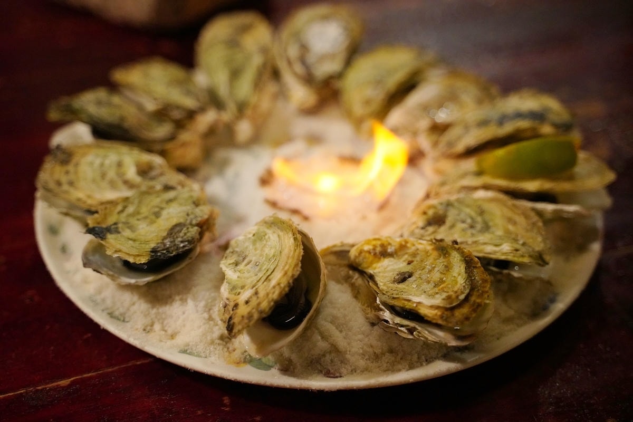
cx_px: 316
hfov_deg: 37.5
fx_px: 932
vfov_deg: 25.5
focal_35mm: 53
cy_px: 211
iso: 6400
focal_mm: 53
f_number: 2.8
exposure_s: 1/160
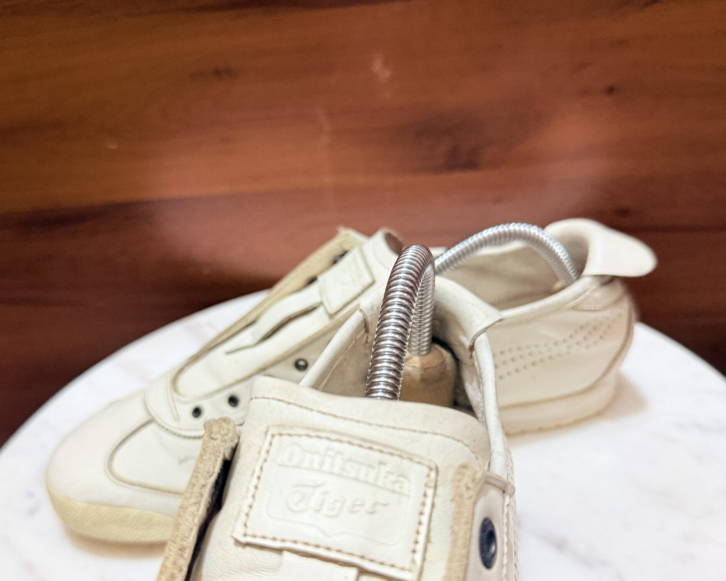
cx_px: 355
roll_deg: +7.4
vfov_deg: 45.4
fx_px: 688
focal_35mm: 32
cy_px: 364
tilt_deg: -39.0
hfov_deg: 55.7
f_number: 1.78
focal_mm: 6.76
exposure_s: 1/50
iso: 320
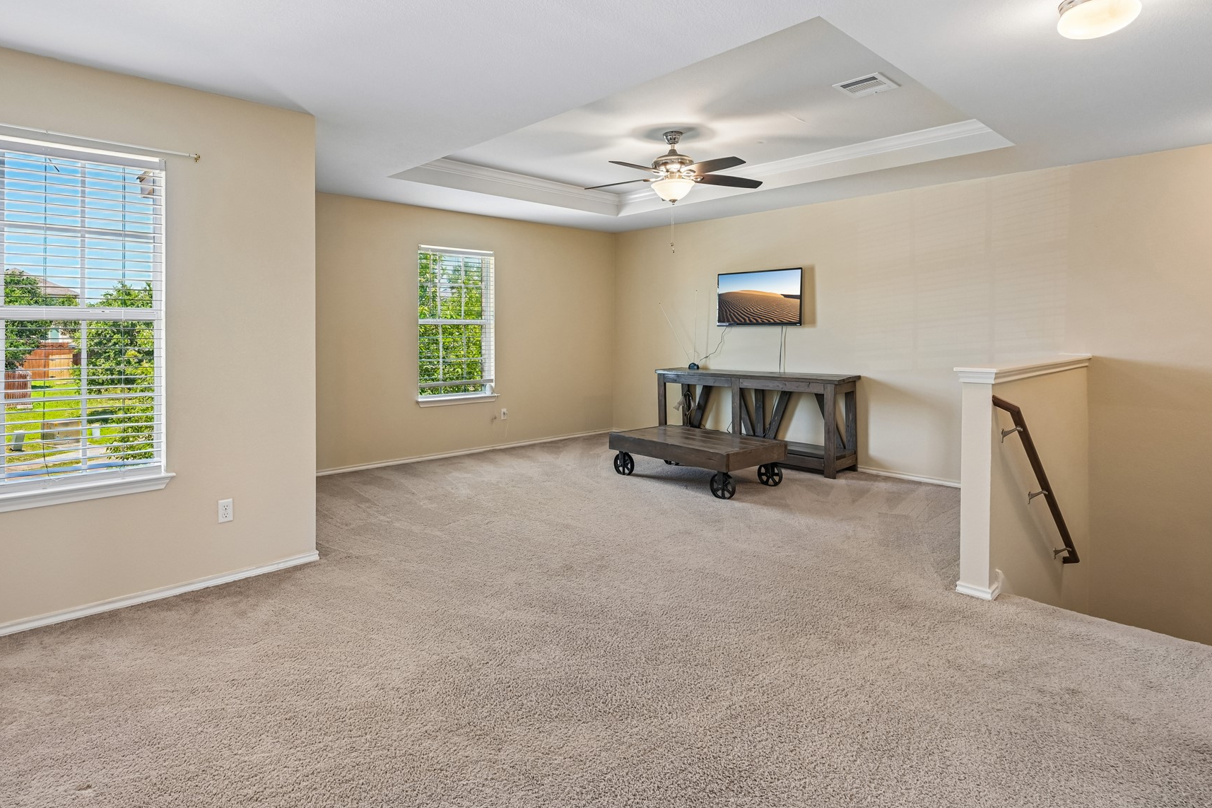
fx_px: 640
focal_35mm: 19
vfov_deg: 64.1
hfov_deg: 86.7
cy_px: 331
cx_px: 550
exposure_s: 1/15
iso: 220
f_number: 6.7
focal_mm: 15
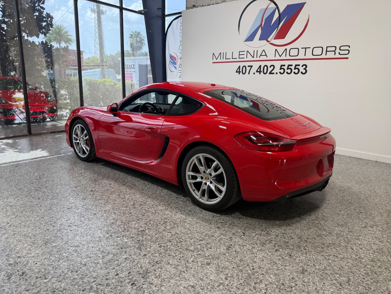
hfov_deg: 71.6
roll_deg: -1.8
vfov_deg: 56.8
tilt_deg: -13.5
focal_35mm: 24
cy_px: 147
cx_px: 196
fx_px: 271
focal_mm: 6.76
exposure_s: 1/195
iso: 80
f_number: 1.78
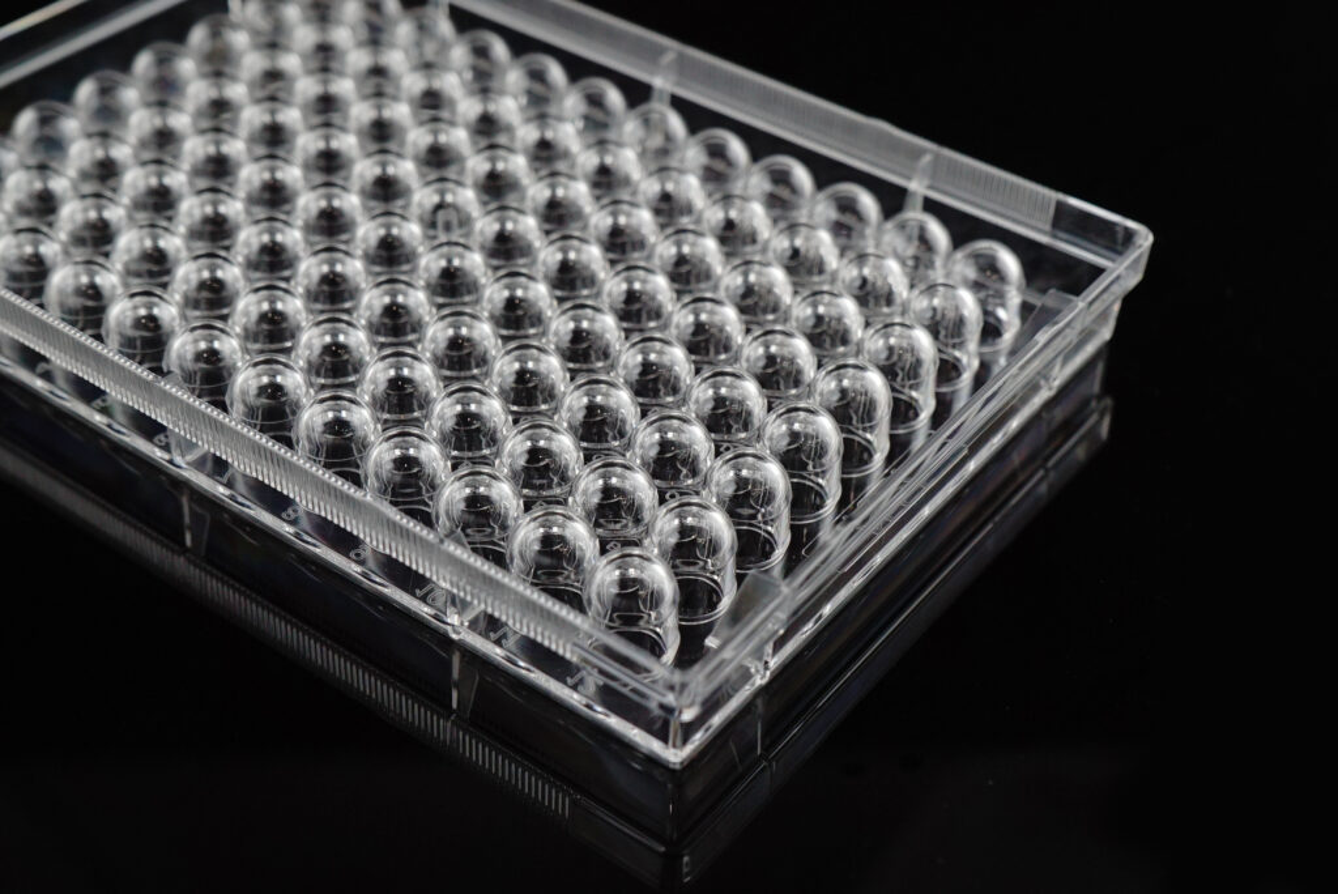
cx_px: 669
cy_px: 447
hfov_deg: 38.9
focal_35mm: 51
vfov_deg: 26.5
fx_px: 1896
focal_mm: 34
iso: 1000
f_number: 8
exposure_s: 1/200
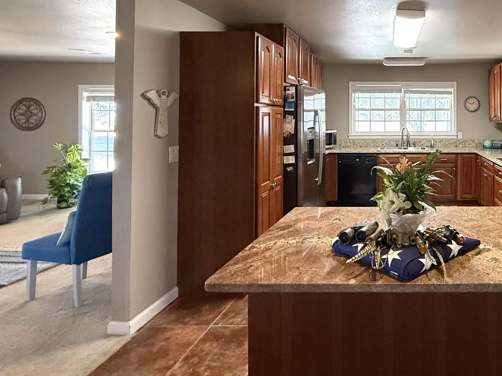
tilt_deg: +0.3
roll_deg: +0.4
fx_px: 334
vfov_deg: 57.0
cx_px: 411
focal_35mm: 23
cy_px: 112
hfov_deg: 66.2
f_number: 2.2
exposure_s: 1/120
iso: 640
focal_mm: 2.22
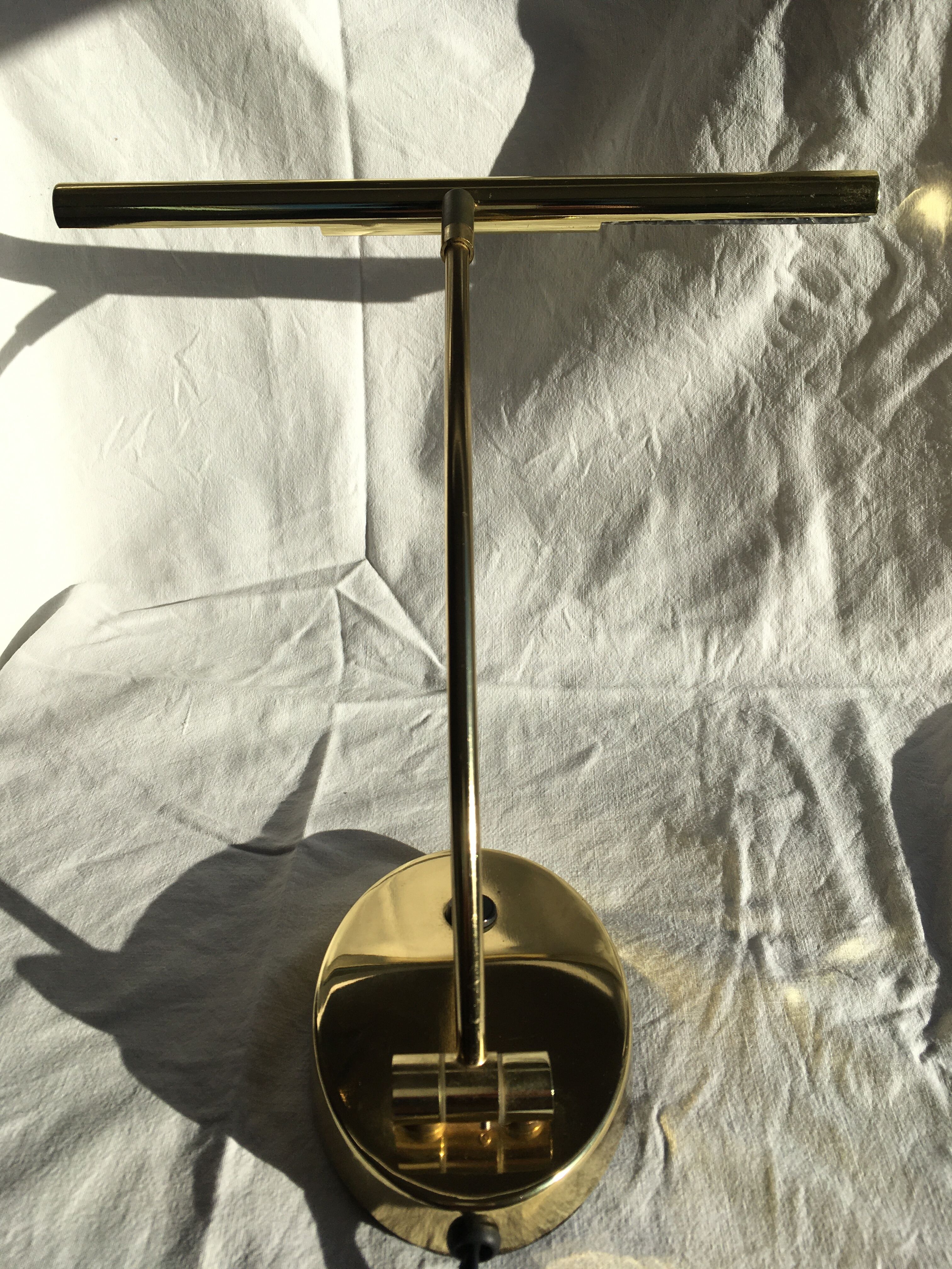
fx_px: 1063
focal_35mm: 29
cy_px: 634
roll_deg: +0.8
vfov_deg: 61.7
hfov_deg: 48.2
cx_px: 476
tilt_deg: -35.5
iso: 25
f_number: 2.2
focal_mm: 4.15
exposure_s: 1/2137
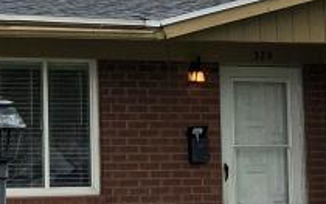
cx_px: -23
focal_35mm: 145
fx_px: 1288
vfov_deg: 9.0
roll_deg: +0.2
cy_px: 2
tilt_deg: +7.3
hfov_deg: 14.1
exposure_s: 1/2000
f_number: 1.8
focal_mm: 3.99
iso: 20
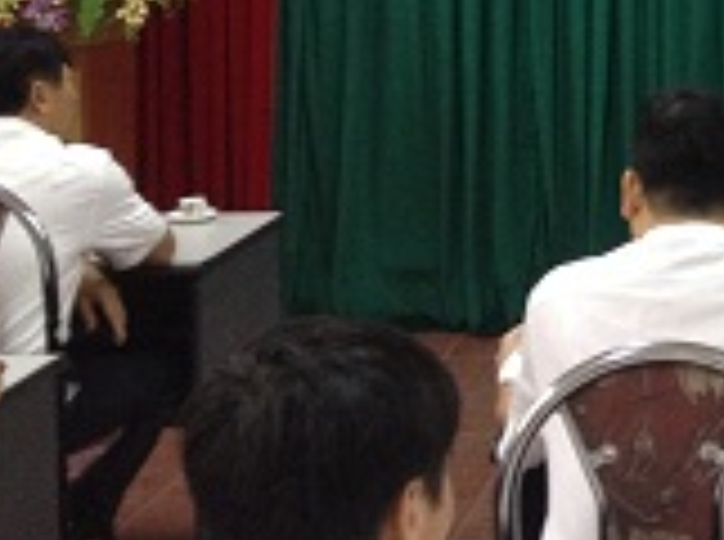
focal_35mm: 98
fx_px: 2045
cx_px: 877
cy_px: -115
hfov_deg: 18.9
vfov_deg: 14.5
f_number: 2.4
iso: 200
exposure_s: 1/20
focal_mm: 4.28
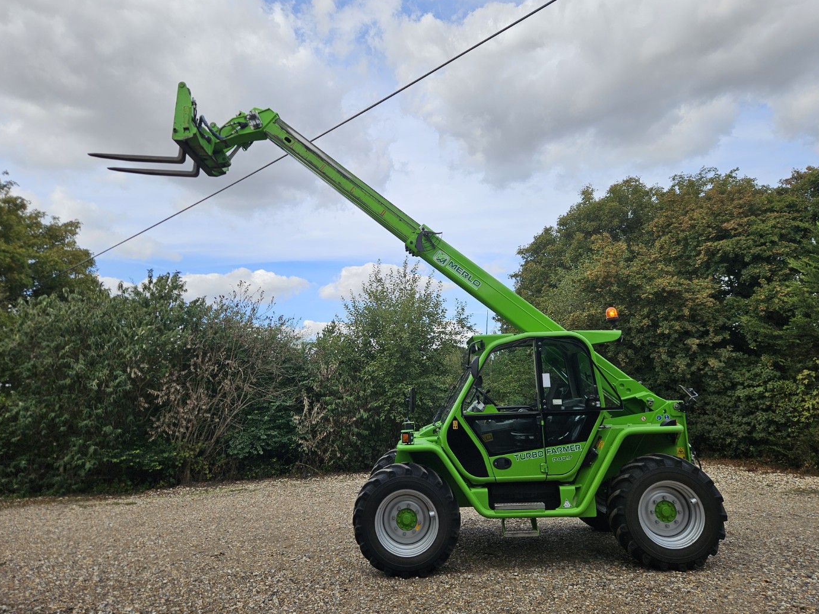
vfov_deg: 56.8
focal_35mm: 24
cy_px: 306
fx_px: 568
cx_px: 414
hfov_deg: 71.6
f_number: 1.8
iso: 25
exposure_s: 1/1232
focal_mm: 5.4
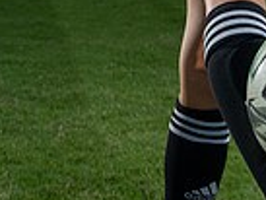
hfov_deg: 13.8
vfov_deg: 9.7
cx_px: 212
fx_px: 1092
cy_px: -210
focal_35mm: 142
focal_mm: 45
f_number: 4
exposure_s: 1/250
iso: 160
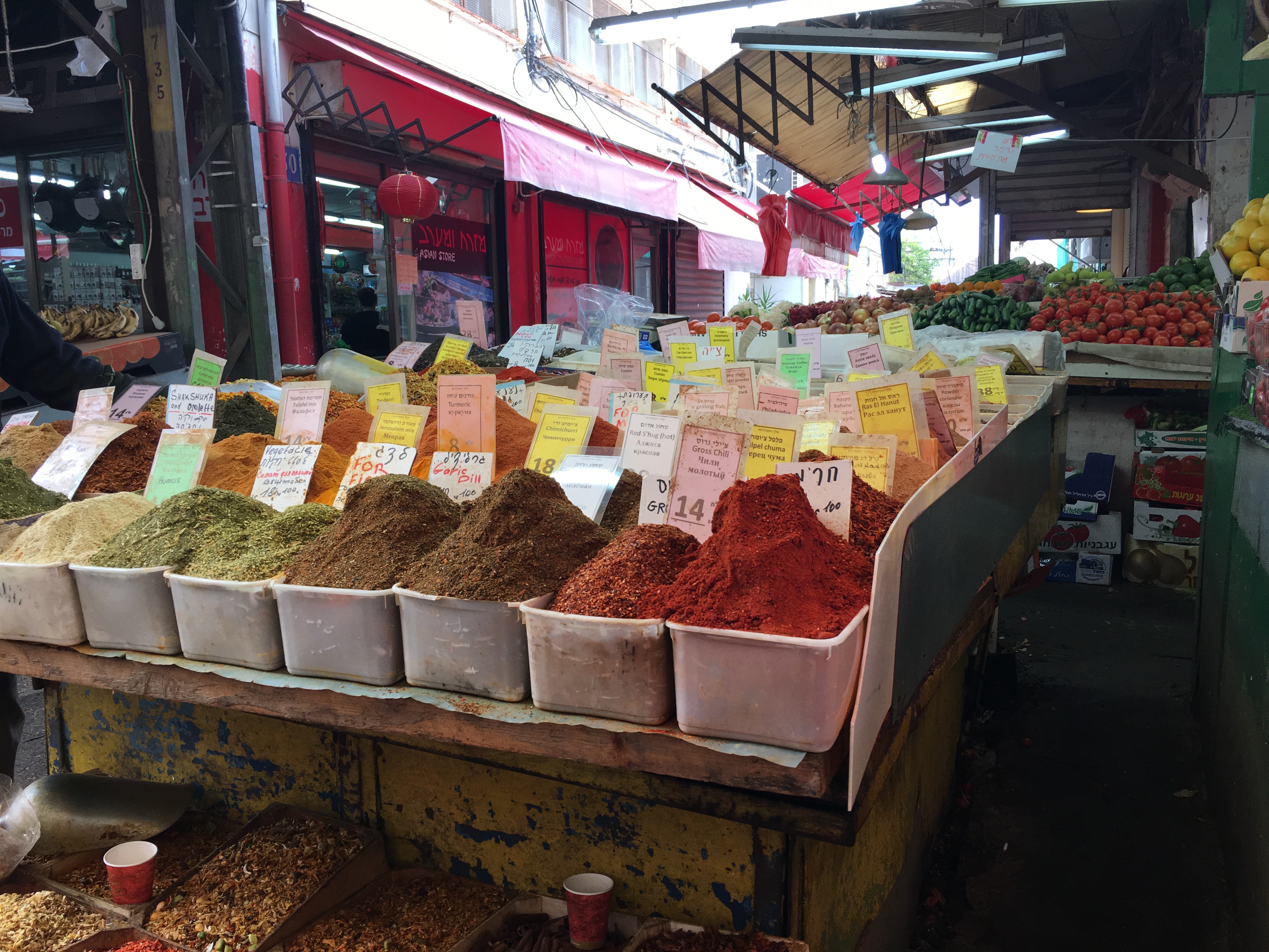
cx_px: 634
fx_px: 1063
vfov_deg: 48.2
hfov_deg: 61.7
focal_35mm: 29
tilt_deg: -7.9
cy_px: 476
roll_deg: +0.5
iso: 32
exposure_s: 1/100
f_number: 2.2
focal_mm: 4.15
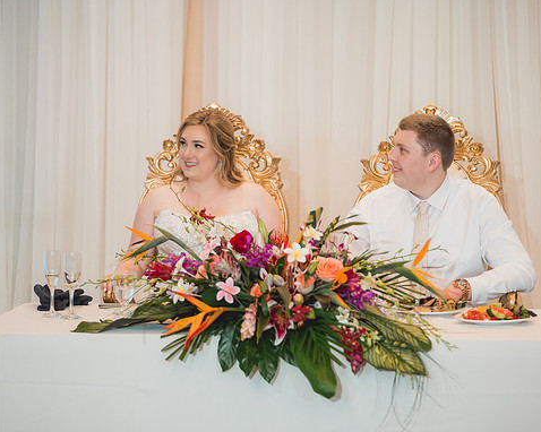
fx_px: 2225
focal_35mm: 139
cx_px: 289
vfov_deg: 11.1
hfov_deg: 13.9
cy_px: 217
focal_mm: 122
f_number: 2.8
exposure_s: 1/250
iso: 1000
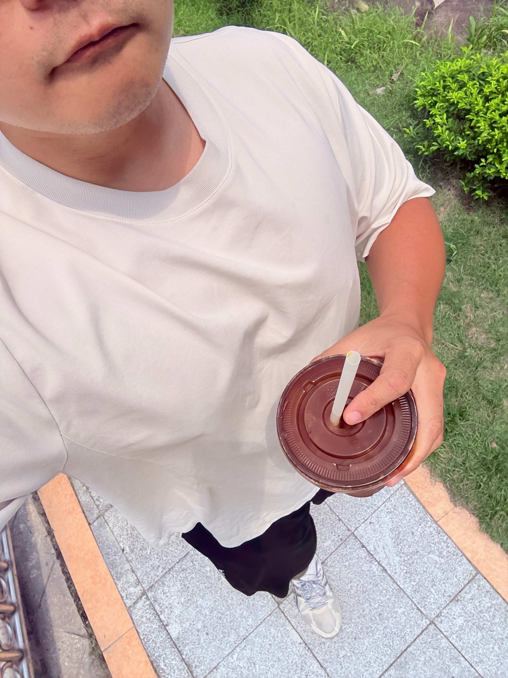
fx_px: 450
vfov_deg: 73.9
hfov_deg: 58.9
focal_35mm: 23
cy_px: 339
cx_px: 254
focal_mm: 2.69
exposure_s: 1/1418
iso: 25
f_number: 1.9
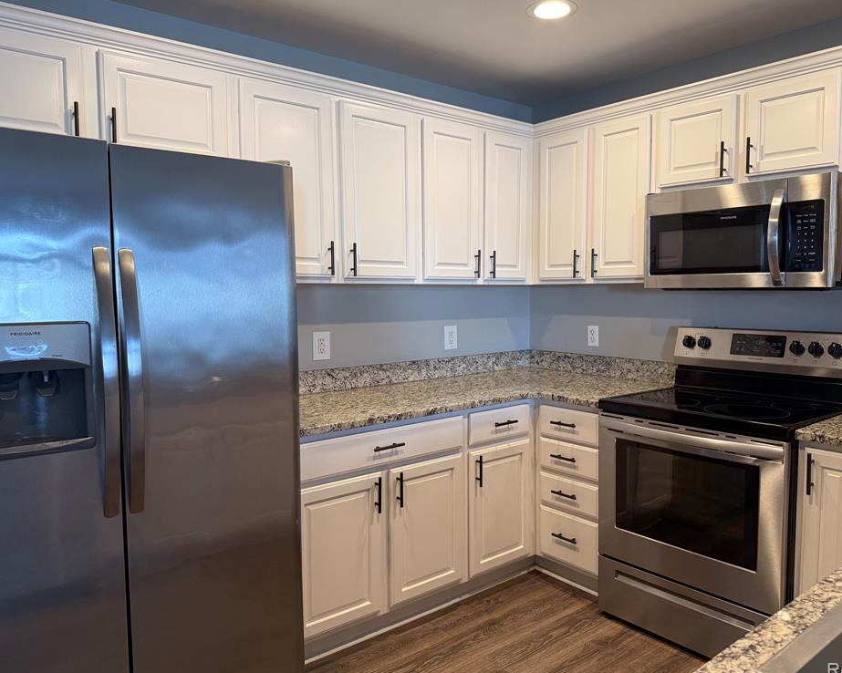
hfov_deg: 66.0
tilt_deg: -4.0
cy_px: 335
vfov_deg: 54.9
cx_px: 452
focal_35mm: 26
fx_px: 648
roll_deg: +0.4
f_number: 1.78
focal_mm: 6.76
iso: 200
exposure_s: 1/120
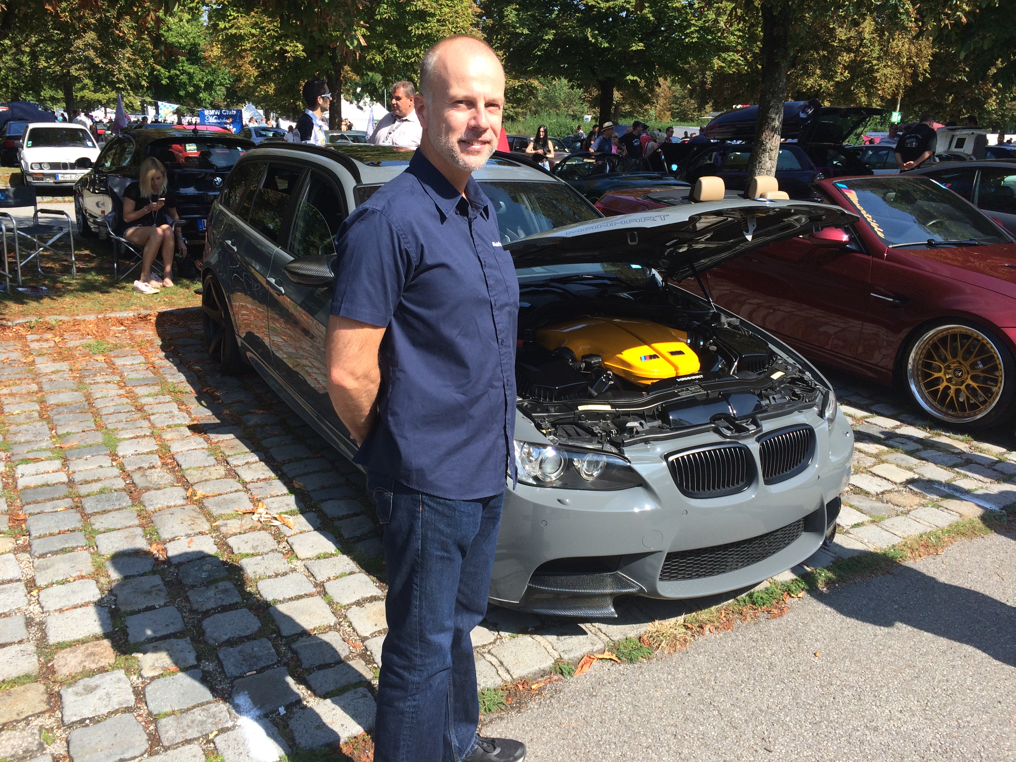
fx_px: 851
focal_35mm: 29
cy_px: 381
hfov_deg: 61.7
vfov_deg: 48.2
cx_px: 508
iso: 32
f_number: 2.2
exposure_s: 1/1109
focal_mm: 4.15
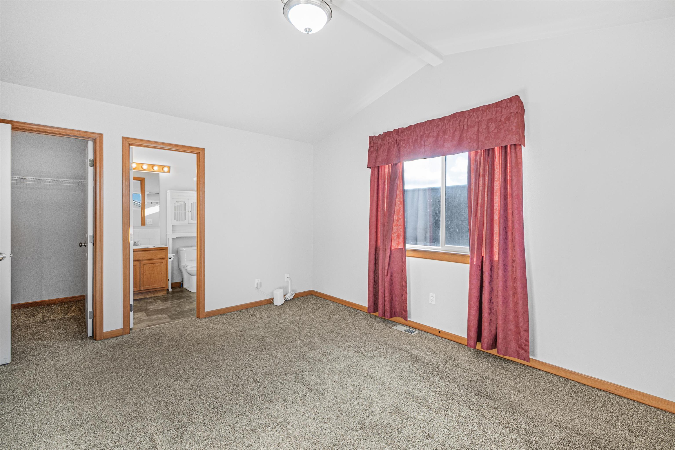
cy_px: 225
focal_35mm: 15
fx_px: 281
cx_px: 338
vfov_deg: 77.3
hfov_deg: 100.4
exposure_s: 1/30
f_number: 8
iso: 800
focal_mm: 10
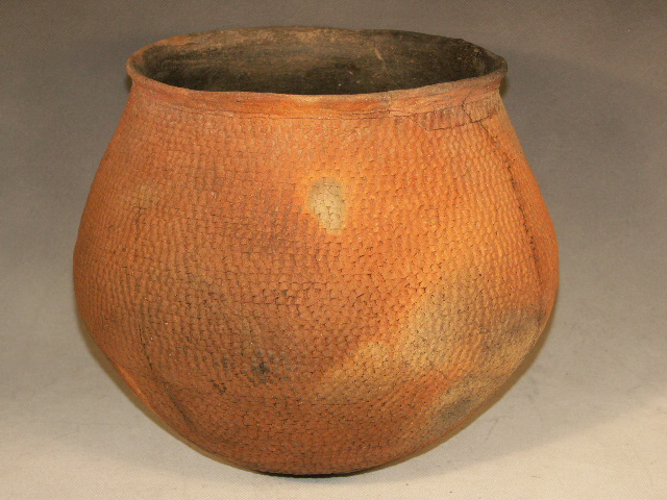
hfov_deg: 26.0
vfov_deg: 19.6
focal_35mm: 75
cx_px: 334
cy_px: 250
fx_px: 1445
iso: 100
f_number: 3.2
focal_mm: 18.7
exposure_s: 1/200
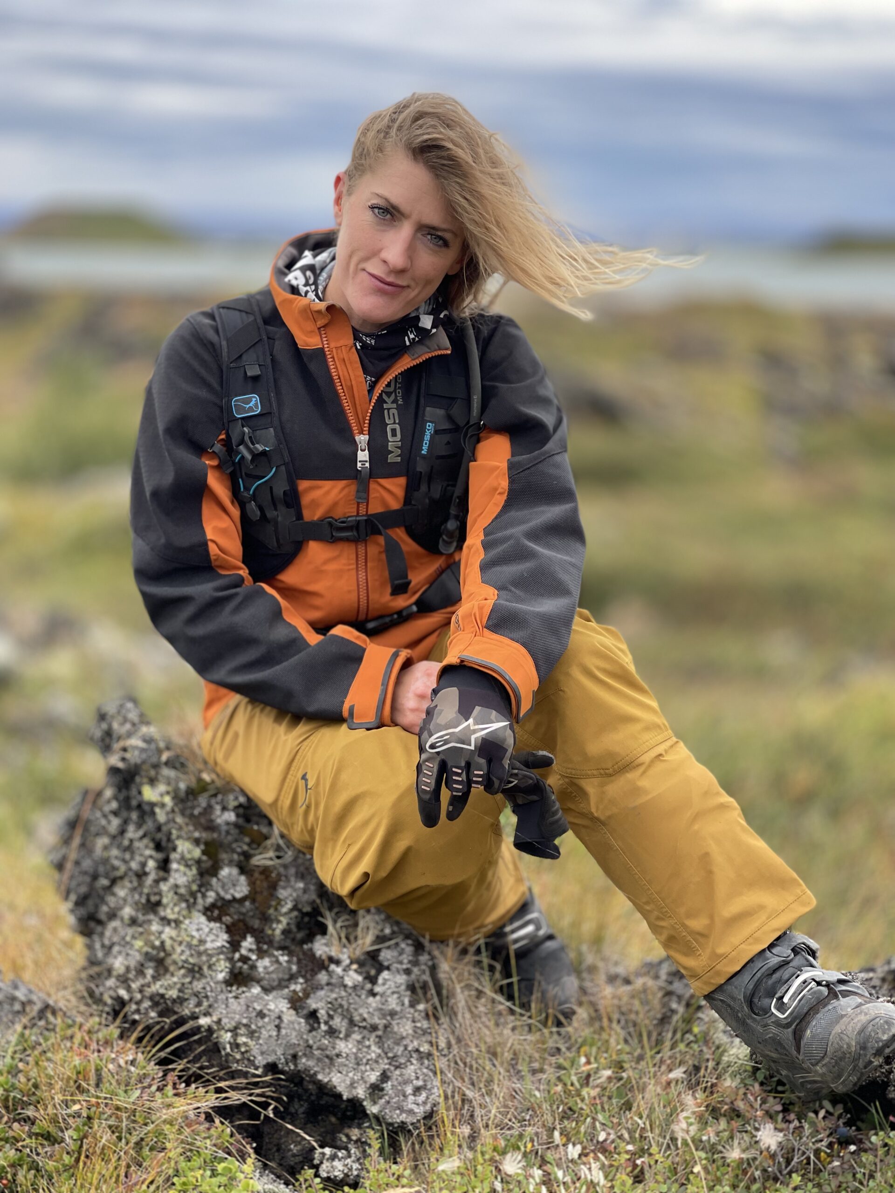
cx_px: 448
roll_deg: -0.8
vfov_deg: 30.3
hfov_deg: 22.9
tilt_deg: -8.6
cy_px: 596
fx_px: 2206
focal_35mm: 64
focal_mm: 7.5
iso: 25
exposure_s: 1/162
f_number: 2.2
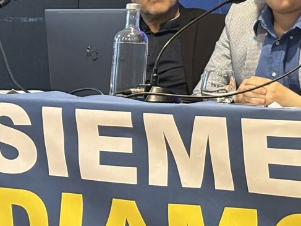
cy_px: -89
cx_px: 403
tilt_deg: +7.9
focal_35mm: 171
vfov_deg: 8.5
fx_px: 1487
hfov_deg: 11.2
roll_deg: -1.9
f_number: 1.6
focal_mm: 5.96
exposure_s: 1/33
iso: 200
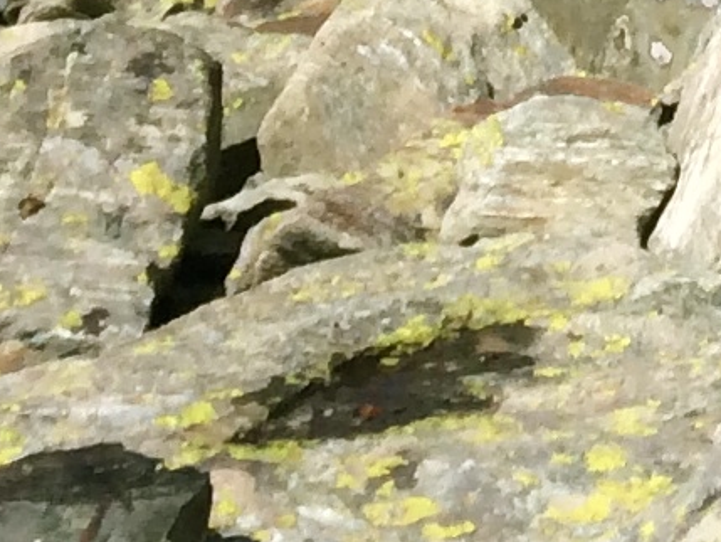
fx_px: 4750
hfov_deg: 8.3
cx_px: 1398
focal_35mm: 228
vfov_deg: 5.8
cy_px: -1437
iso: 40
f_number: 2.2
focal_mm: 4.12
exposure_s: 1/3425
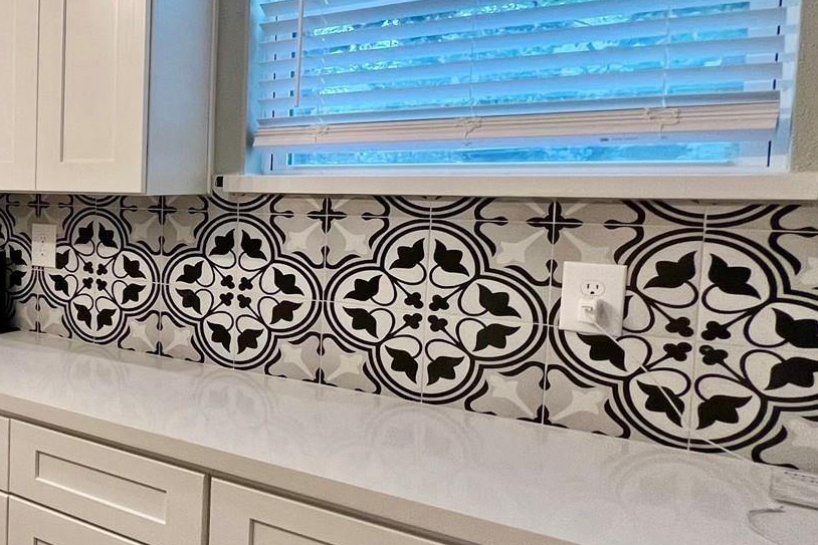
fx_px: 773
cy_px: 236
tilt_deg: -4.3
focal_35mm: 34
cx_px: -166
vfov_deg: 38.8
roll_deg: +0.4
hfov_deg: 39.7
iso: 200
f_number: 1.8
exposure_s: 1/120
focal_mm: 1.57
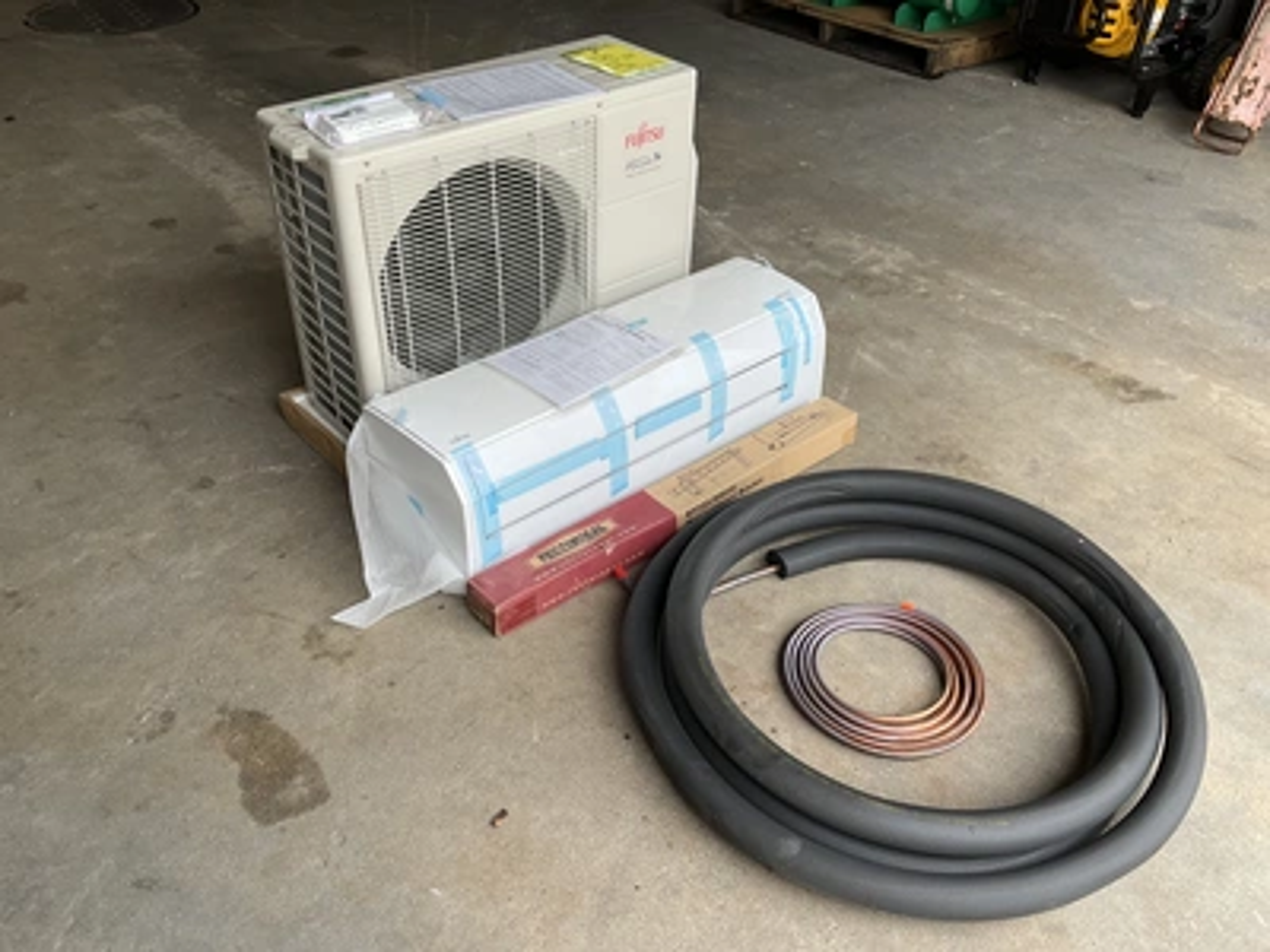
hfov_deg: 61.7
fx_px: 1064
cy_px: 476
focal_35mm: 29
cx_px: 635
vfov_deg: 48.2
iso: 20
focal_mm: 3
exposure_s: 1/223
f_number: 1.8
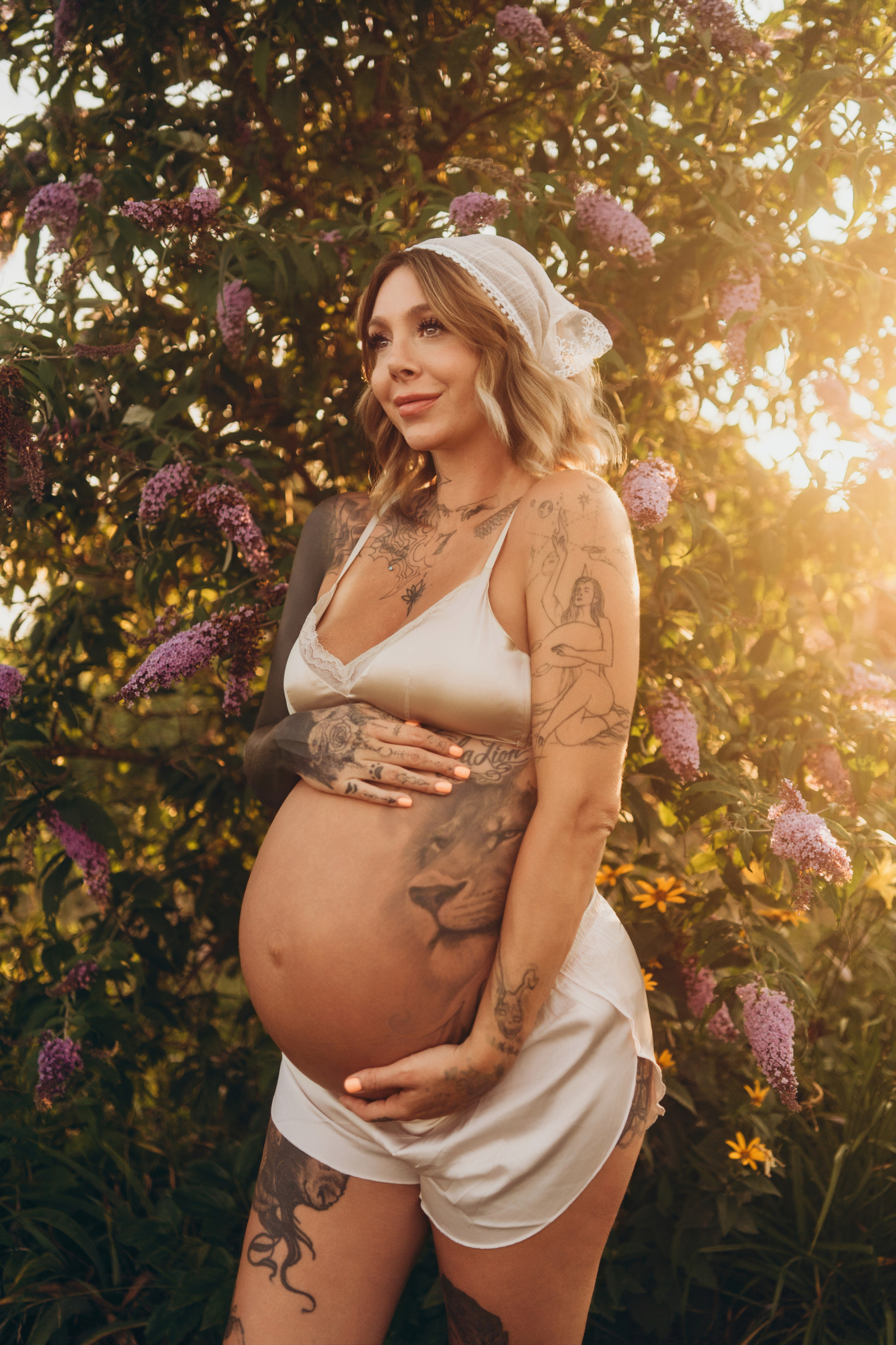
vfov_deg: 54.4
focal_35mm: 35
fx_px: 1307
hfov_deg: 37.9
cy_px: 672
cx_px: 448
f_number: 1.8
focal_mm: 35
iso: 160
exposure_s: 1/160
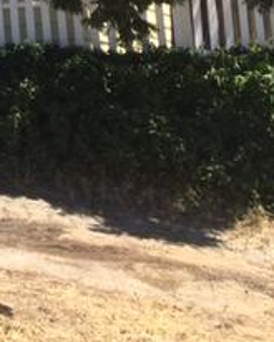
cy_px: -38
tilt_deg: +10.9
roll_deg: +2.2
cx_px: -189
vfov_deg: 20.7
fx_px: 891
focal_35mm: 88
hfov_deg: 15.5
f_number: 2.2
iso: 32
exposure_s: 1/1099
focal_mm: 4.15
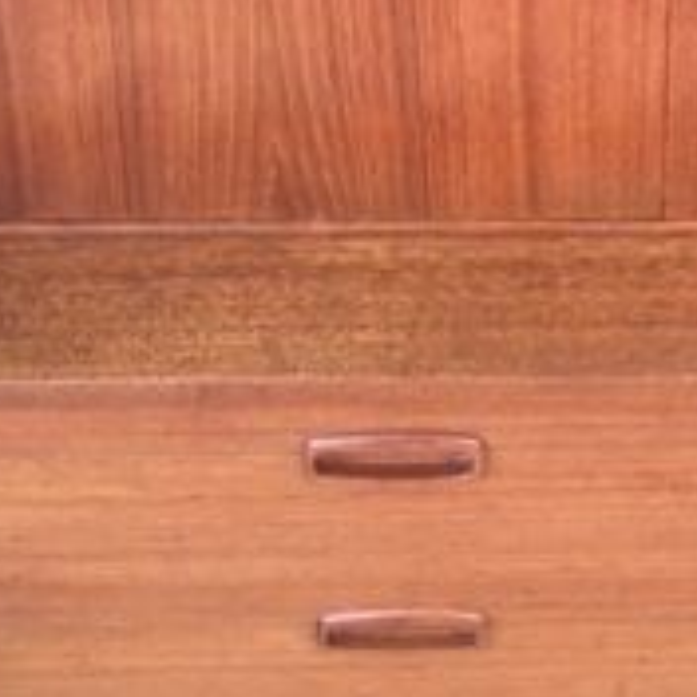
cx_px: 634
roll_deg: -0.1
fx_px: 2119
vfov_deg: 17.4
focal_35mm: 93
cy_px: -238
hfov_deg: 18.4
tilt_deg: -29.7
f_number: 2.2
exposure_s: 1/33
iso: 160
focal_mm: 4.15
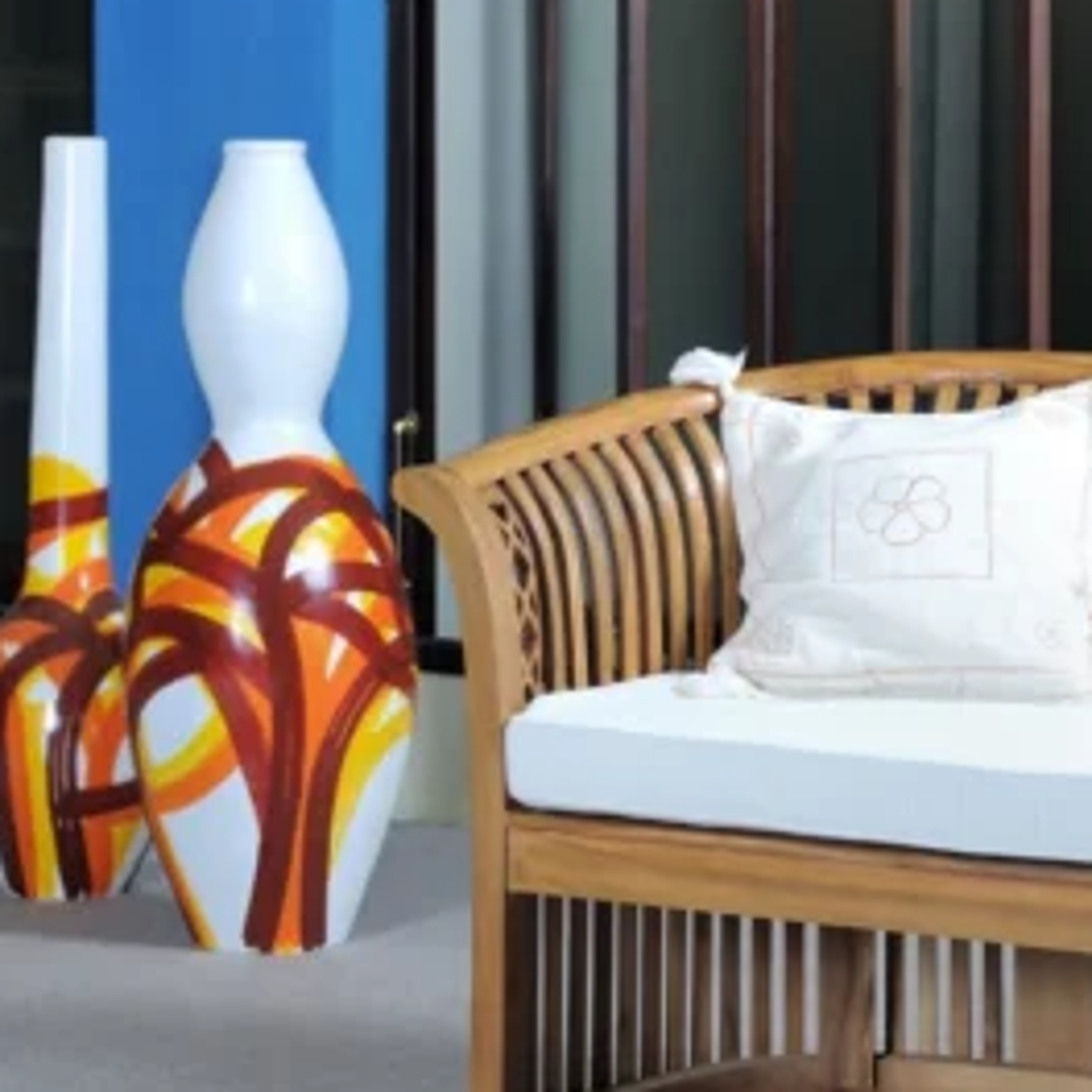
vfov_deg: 14.2
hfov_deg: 14.0
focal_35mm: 123
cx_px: 1046
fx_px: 4390
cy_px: 672
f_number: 5.6
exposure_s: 1/80
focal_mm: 50
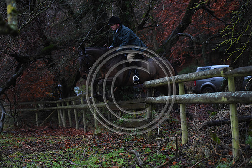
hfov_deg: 27.0
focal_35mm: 75
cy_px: 84
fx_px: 525
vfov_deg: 18.2
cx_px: 126
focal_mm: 75
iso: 3200
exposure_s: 1/800
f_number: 3.2
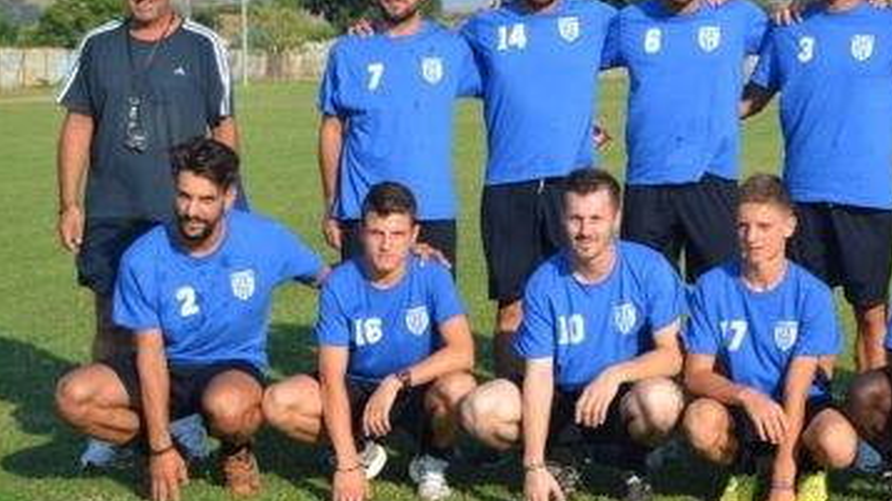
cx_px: 815
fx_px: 2057
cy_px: 145
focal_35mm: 87
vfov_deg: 13.8
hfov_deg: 23.8
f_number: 5.6
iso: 400
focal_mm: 30
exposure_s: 1/1250
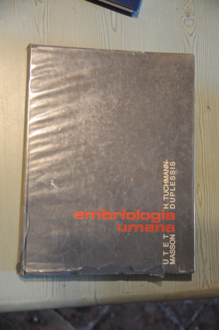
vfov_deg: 38.9
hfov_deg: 26.4
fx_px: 467
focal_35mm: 51
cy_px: 165
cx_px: 110
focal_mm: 34
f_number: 2.8
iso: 200
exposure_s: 1/8
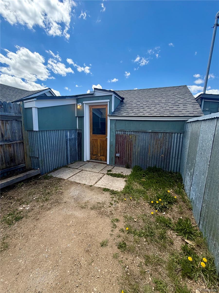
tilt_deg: -7.0
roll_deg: +0.7
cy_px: 146
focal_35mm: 14
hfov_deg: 85.7
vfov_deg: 102.1
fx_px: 118
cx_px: 110
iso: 40
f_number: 2.2
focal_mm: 2.22
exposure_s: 1/694
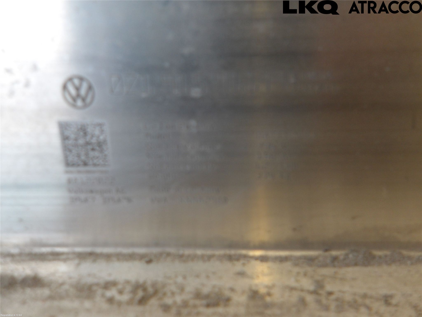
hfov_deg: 65.3
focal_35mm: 27
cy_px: 158
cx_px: 211
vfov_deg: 51.4
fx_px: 329
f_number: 3
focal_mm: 4.9
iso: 230
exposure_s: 1/60
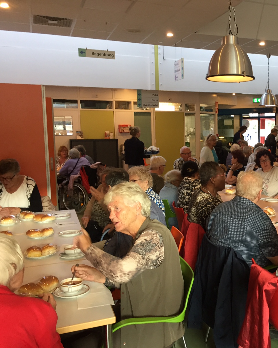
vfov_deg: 47.9
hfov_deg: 37.4
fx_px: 391
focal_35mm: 38
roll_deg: -0.9
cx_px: 231
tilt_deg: -5.9
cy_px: 174
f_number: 2.2
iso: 100
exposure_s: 1/33
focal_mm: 4.15
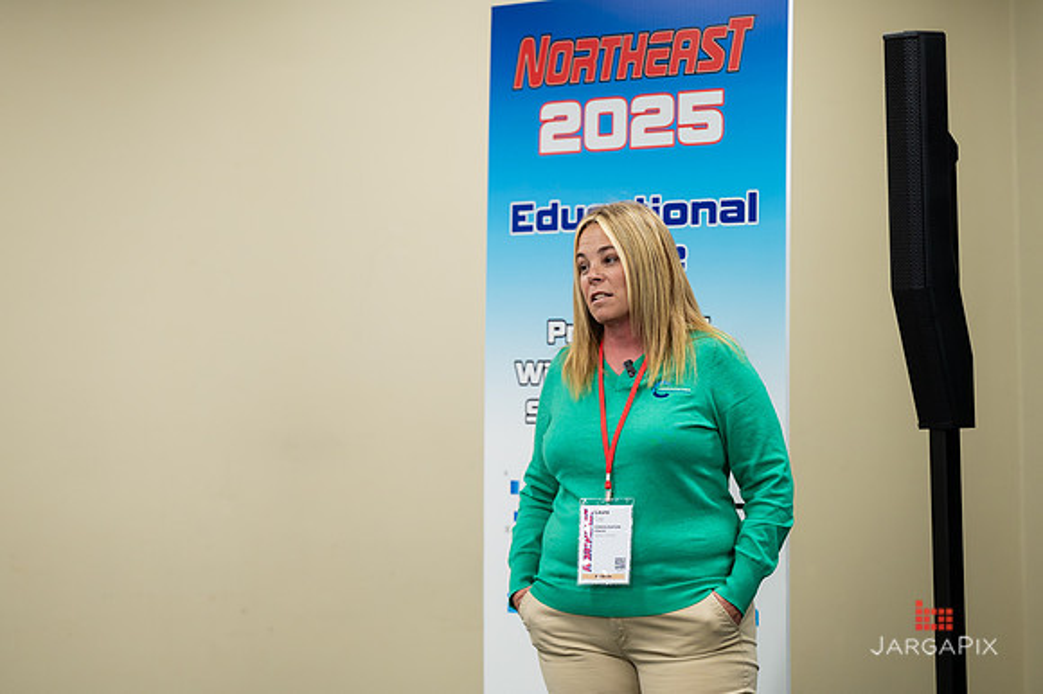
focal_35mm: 143
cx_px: 523
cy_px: 330
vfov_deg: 9.6
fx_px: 4151
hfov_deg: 14.3
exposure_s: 1/200
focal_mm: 135
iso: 1000
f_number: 3.2
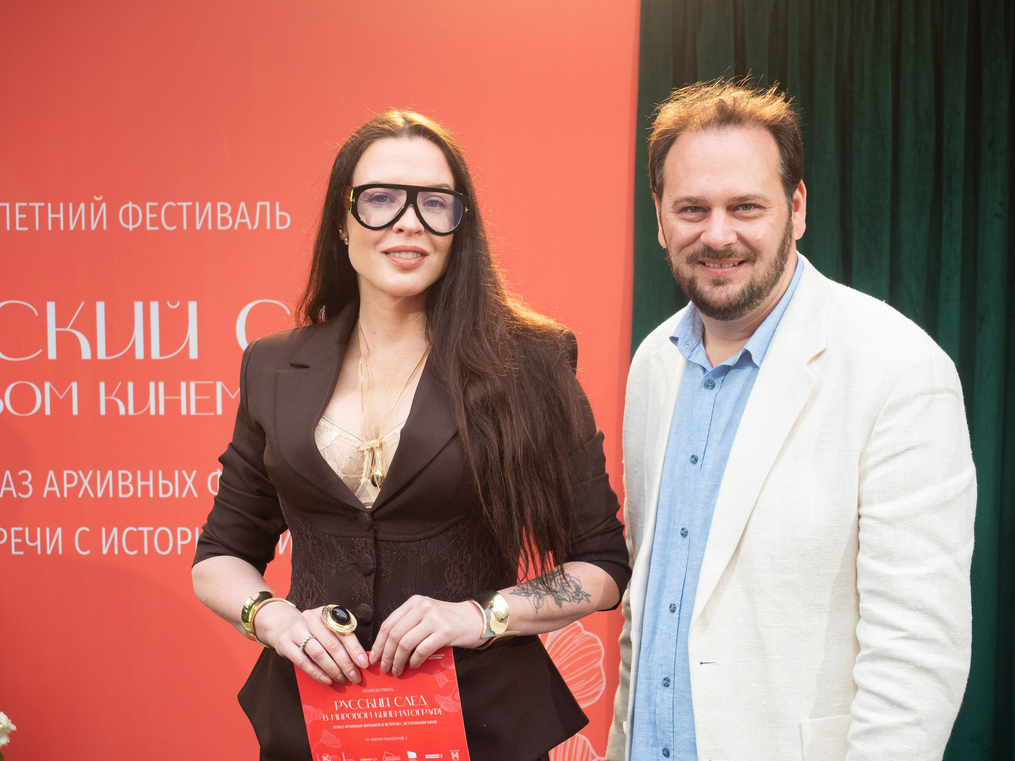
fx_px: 2053
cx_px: 508
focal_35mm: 70
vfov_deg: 21.0
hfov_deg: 27.8
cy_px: 380
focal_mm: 35
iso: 500
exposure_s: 1/100
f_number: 4.5
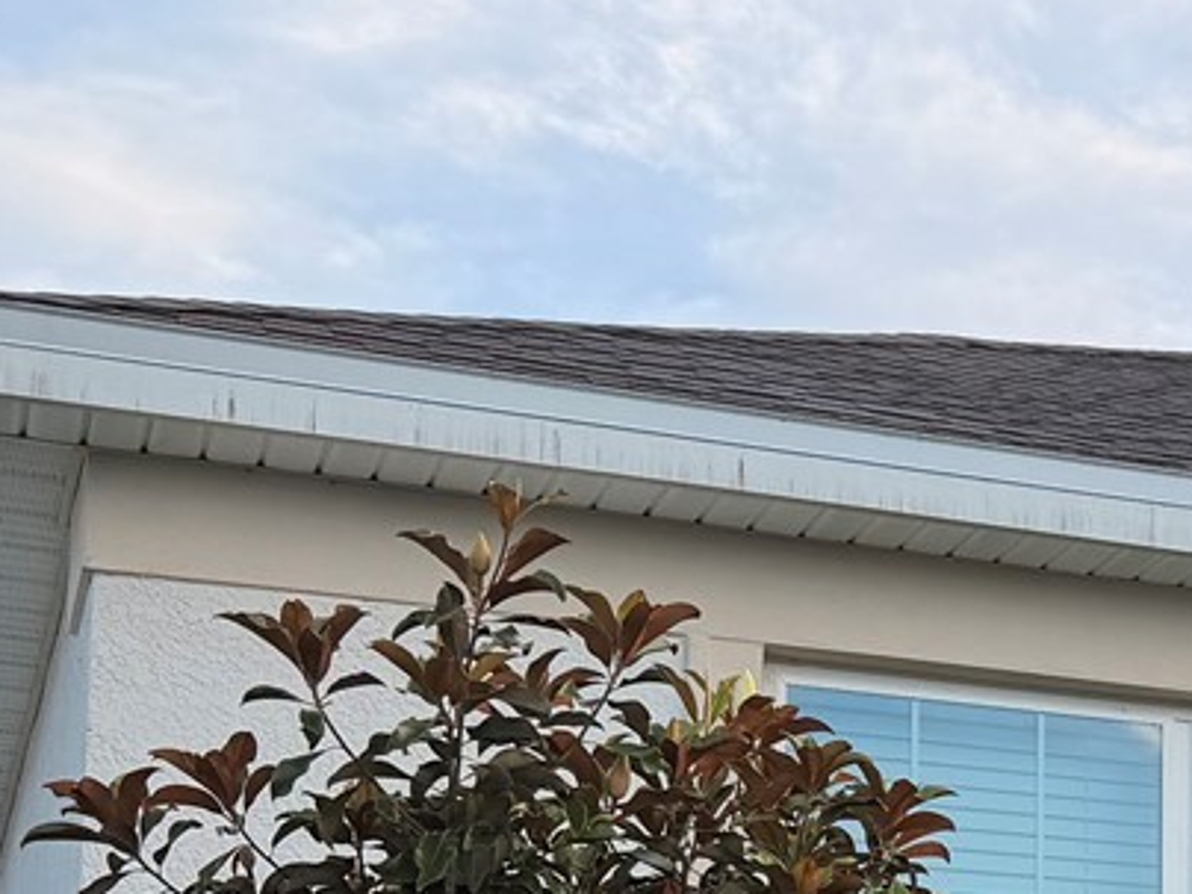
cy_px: 1083
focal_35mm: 95
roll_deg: +0.3
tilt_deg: +4.4
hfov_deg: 18.5
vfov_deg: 15.0
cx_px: 1729
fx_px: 3271
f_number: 1.78
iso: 80
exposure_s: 1/1156
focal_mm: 6.76
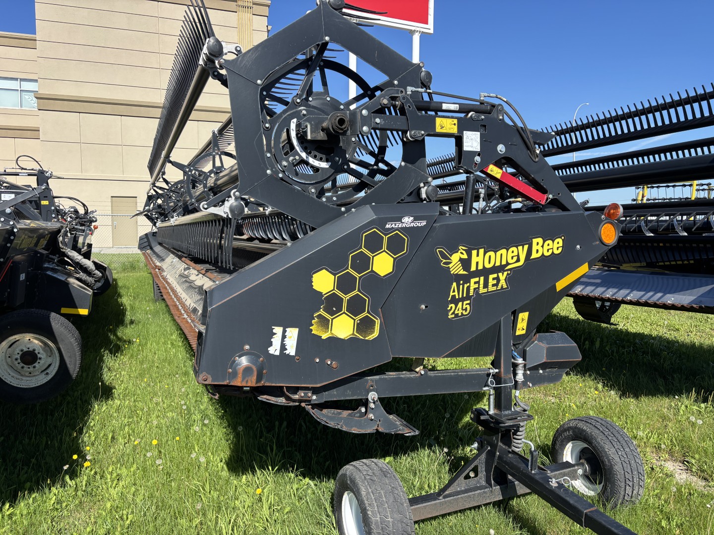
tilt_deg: -4.1
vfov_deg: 53.1
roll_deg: -0.6
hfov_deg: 67.3
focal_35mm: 26
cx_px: 357
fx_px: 536
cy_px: 268
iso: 50
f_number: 1.6
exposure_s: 1/2288
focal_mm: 5.96
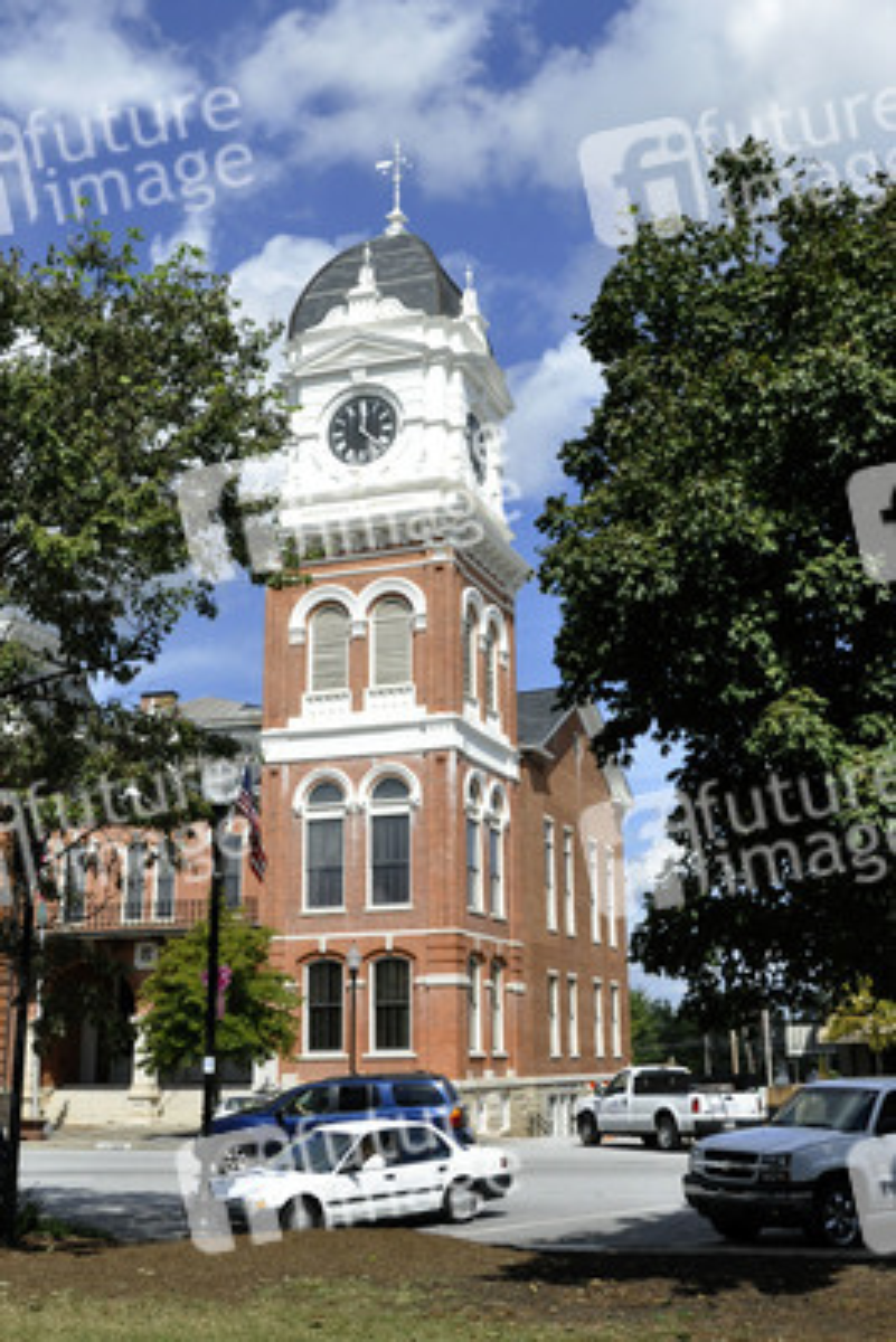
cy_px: 671
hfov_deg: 41.7
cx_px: 448
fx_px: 1175
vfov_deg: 59.5
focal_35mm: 32
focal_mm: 21
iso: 1000
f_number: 9
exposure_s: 1/2500
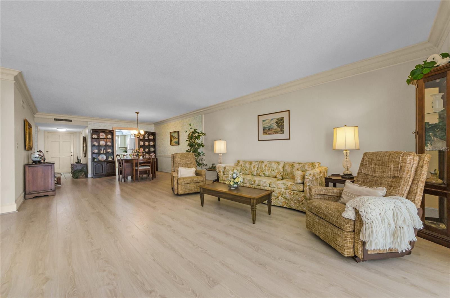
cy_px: 149
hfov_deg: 112.7
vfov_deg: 89.7
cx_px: 225
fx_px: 150
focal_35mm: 12
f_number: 8
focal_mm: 8
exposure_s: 1/50
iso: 320
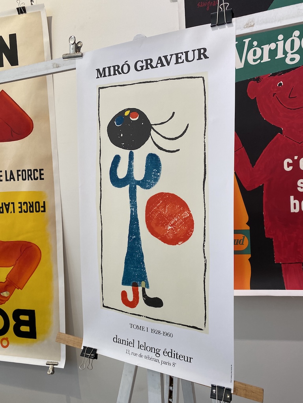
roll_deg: +4.1
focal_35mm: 26
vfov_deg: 67.3
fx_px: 303
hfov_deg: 53.1
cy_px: 202
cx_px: 152
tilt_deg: -2.7
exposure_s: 1/100
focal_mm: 4.25
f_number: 1.8
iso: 80
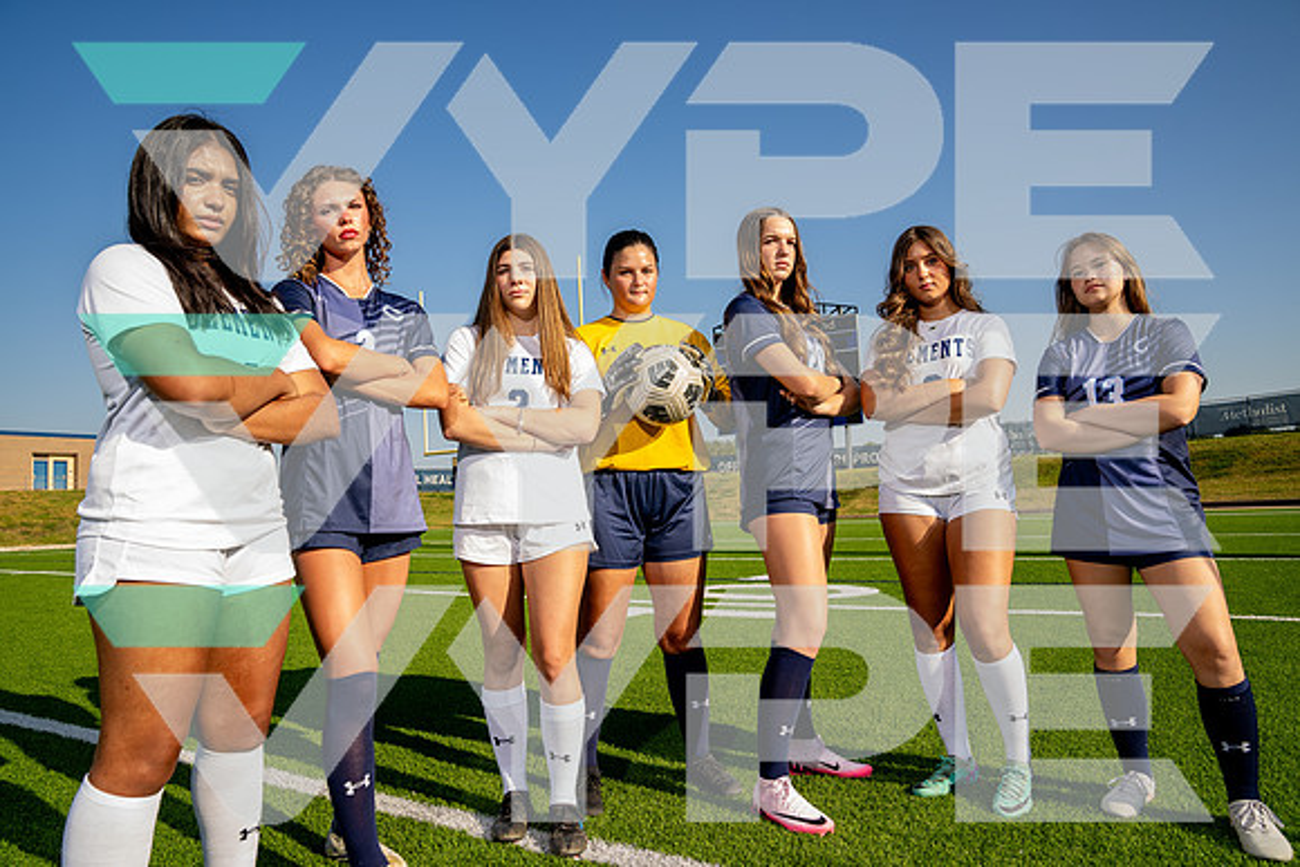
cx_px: 650
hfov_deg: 73.7
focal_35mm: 24
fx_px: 867
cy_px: 434
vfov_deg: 53.2
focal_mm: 24
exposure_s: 1/125
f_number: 7.1
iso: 50
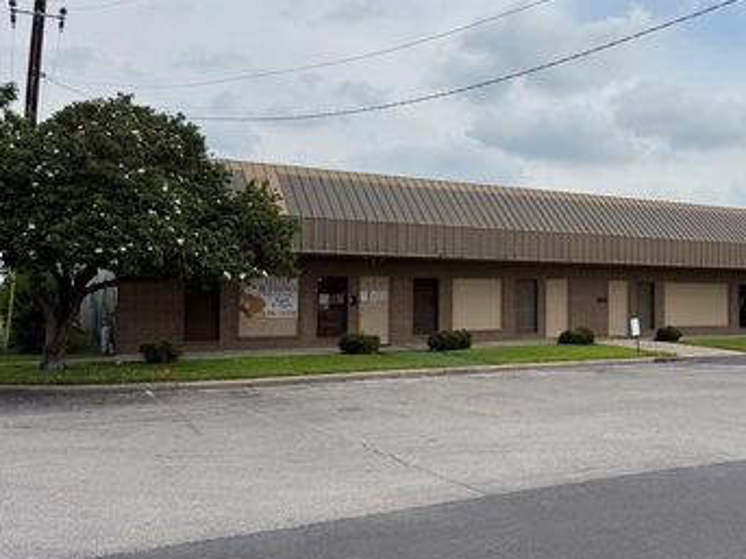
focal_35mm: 35
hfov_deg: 51.2
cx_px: 524
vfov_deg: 40.7
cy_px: 266
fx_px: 754
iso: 80
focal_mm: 6.76
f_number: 1.78
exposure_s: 1/6711
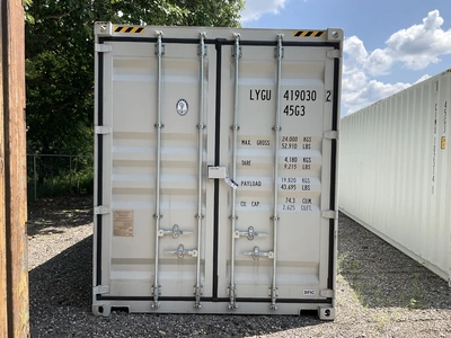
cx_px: 226
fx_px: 378
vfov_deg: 48.2
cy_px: 169
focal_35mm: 29
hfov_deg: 61.7
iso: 25
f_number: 1.8
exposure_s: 1/912
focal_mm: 3
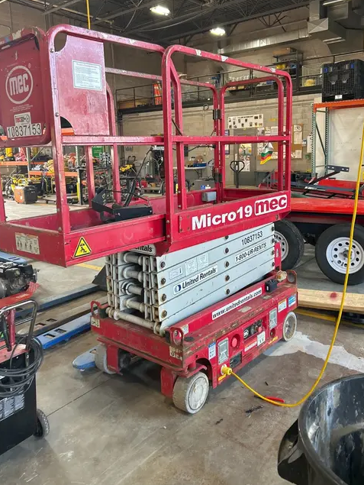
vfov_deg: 59.8
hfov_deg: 46.8
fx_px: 420
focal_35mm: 30
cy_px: 213
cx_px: 189
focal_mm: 5.7
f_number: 1.5
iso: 80
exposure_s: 1/120
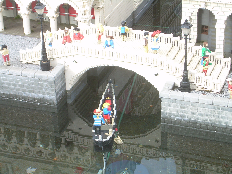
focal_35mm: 98
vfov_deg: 15.1
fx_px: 657
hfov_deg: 20.0
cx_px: 116
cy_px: 87
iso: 50
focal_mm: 16.8
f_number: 4.5
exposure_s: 1/65.4
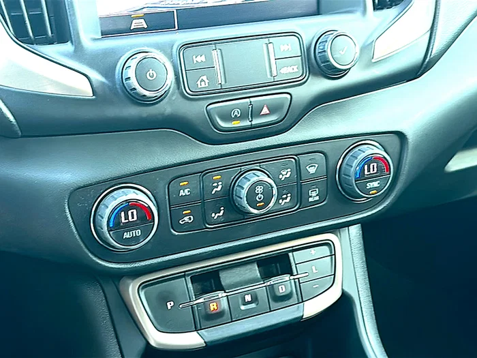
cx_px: 238
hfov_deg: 40.4
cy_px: 179
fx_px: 648
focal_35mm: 47
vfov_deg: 30.9
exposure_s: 1/40
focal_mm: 6.86
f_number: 1.78
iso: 80
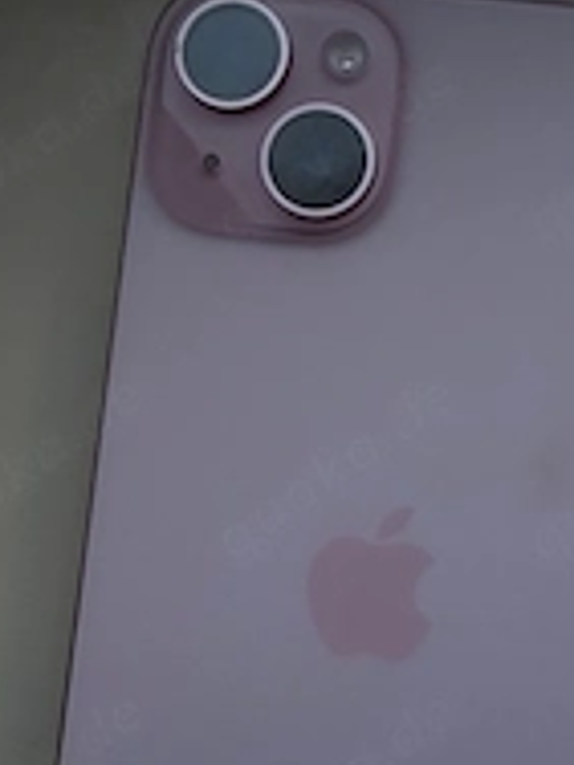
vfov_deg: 37.1
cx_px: 423
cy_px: 513
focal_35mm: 51
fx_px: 1128
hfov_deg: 28.2
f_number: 2.2
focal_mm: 2.22
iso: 160
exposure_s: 1/121
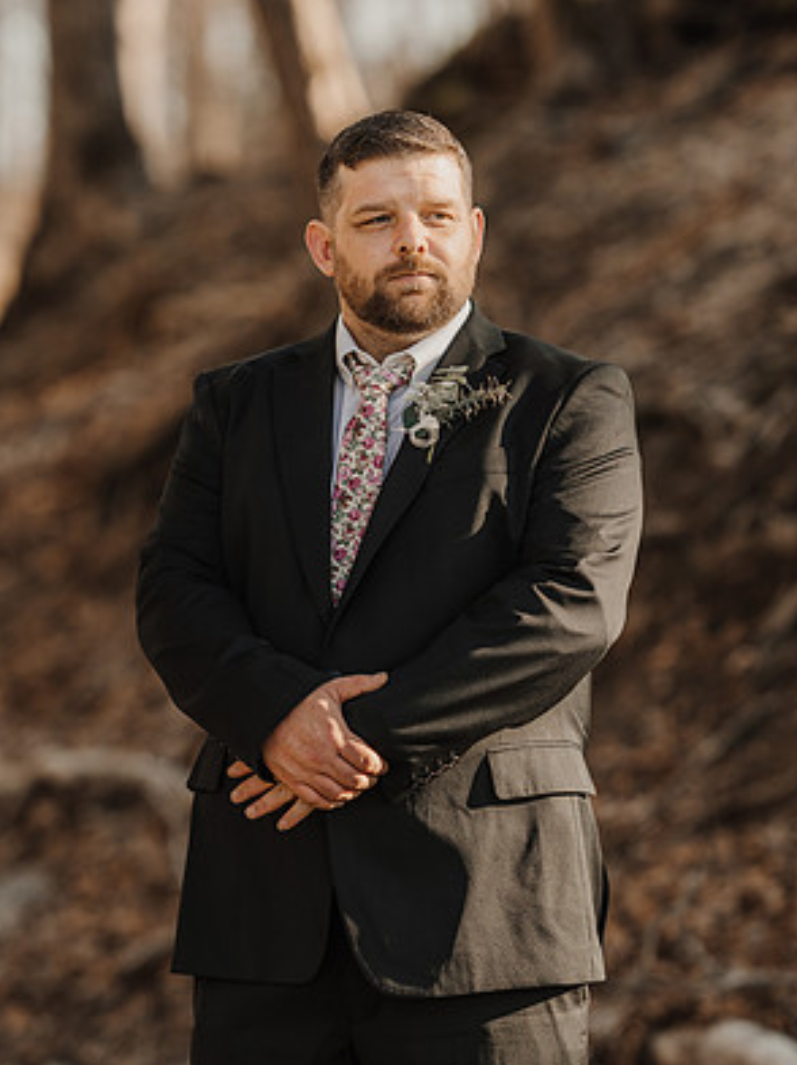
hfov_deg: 8.6
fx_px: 5320
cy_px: 564
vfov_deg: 11.4
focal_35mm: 173
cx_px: 398
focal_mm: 105
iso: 64
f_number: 1.8
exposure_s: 1/400
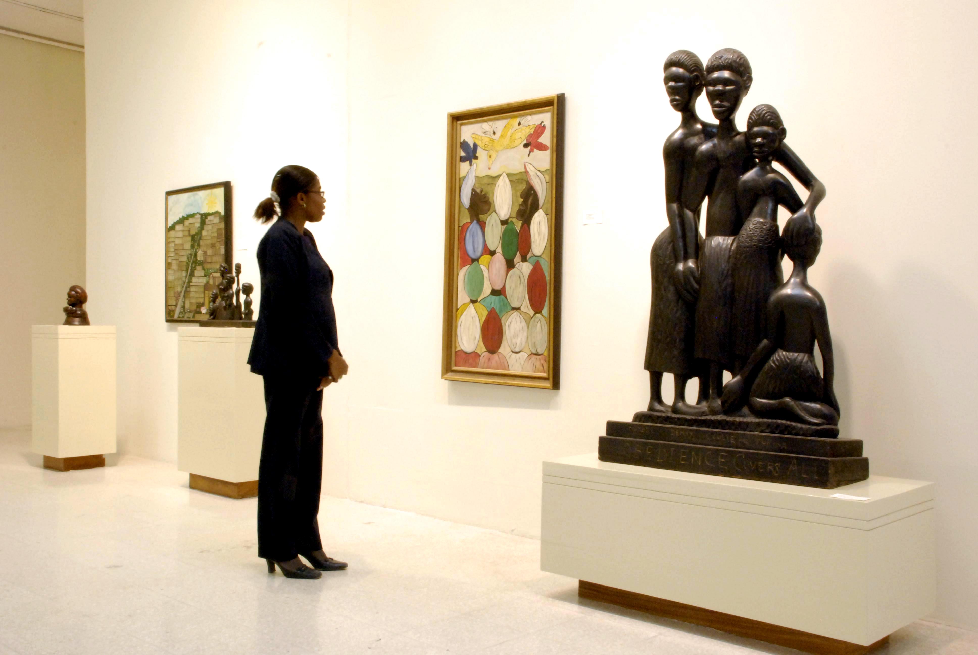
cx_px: 489
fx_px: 979
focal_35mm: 36
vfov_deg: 37.0
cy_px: 328
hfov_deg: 53.1
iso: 1600
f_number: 25
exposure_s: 1/2
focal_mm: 24
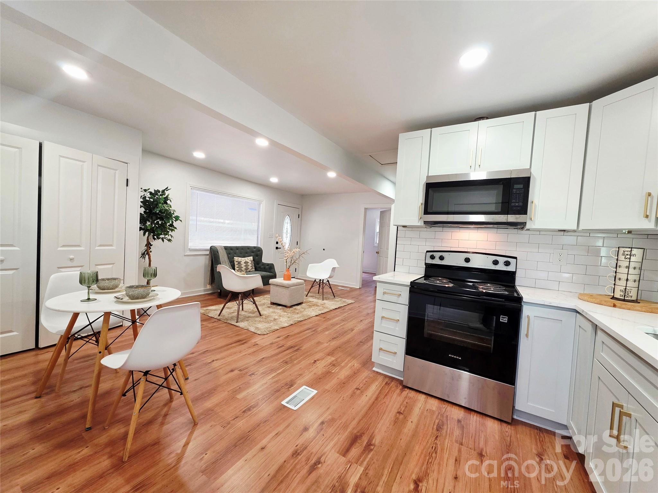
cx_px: 329
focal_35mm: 13
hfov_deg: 106.2
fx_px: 247
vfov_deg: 89.9
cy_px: 246
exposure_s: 1/120
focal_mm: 2.2
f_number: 1.9
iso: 250
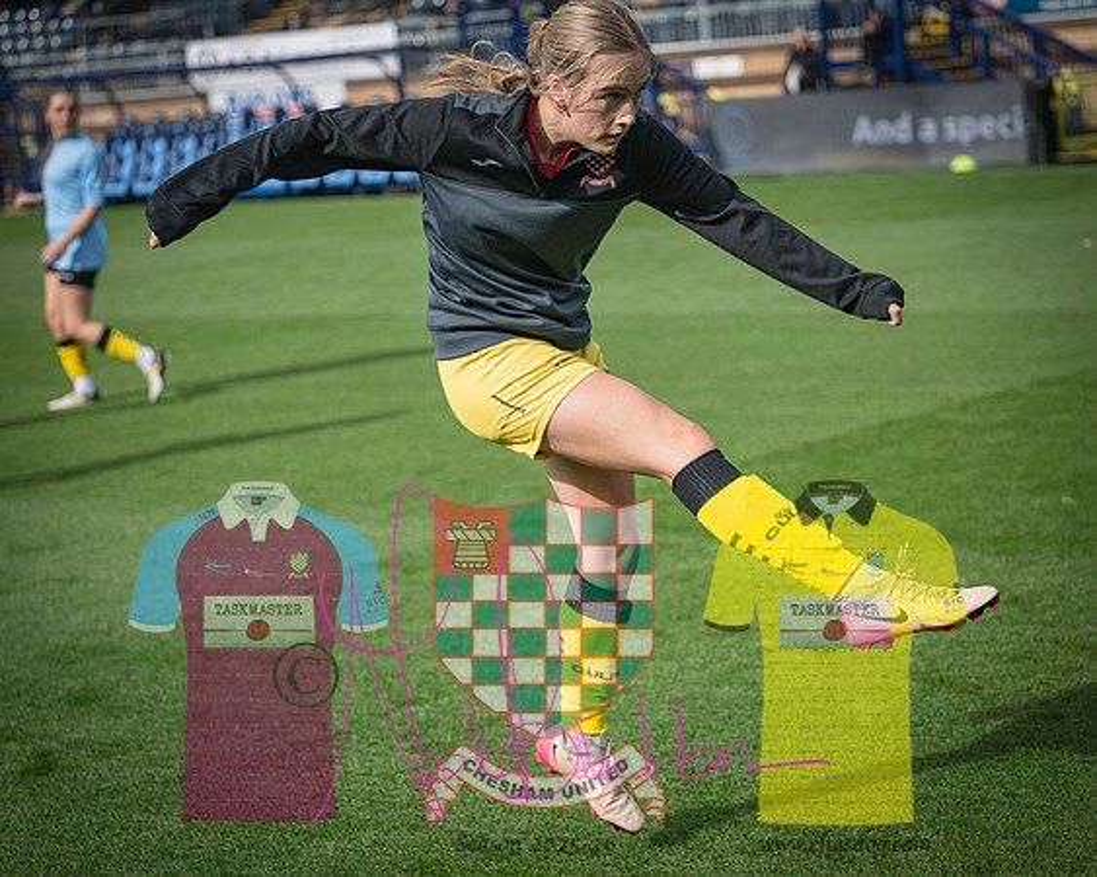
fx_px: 2823
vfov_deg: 17.6
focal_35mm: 87
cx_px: 515
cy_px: 484
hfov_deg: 22.0
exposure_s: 1/6400
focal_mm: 70
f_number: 2.8
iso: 400
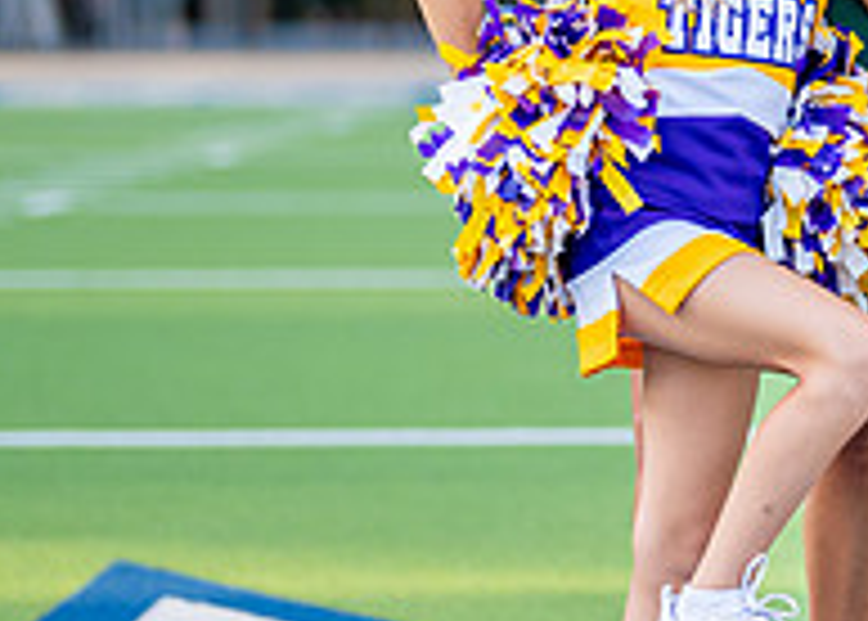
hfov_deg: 10.7
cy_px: 157
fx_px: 4562
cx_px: 1023
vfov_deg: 7.8
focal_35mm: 185
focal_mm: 50
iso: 200
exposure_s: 1/2000
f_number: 1.2
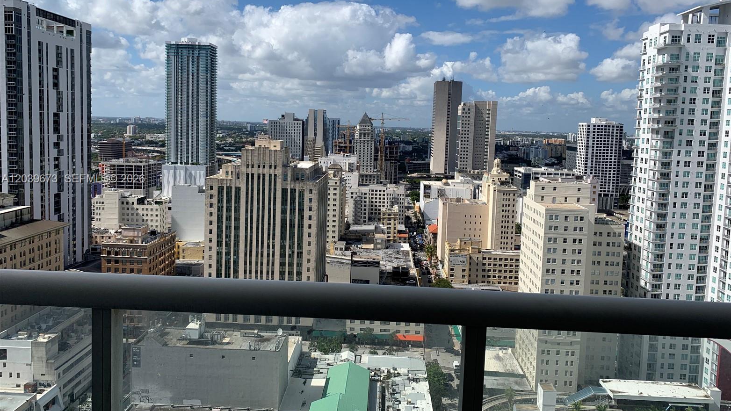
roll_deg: -1.8
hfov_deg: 66.1
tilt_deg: -3.7
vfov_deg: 40.1
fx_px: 562
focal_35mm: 29
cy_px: 180
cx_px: 374
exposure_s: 1/3521
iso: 25
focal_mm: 4.25
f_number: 1.8
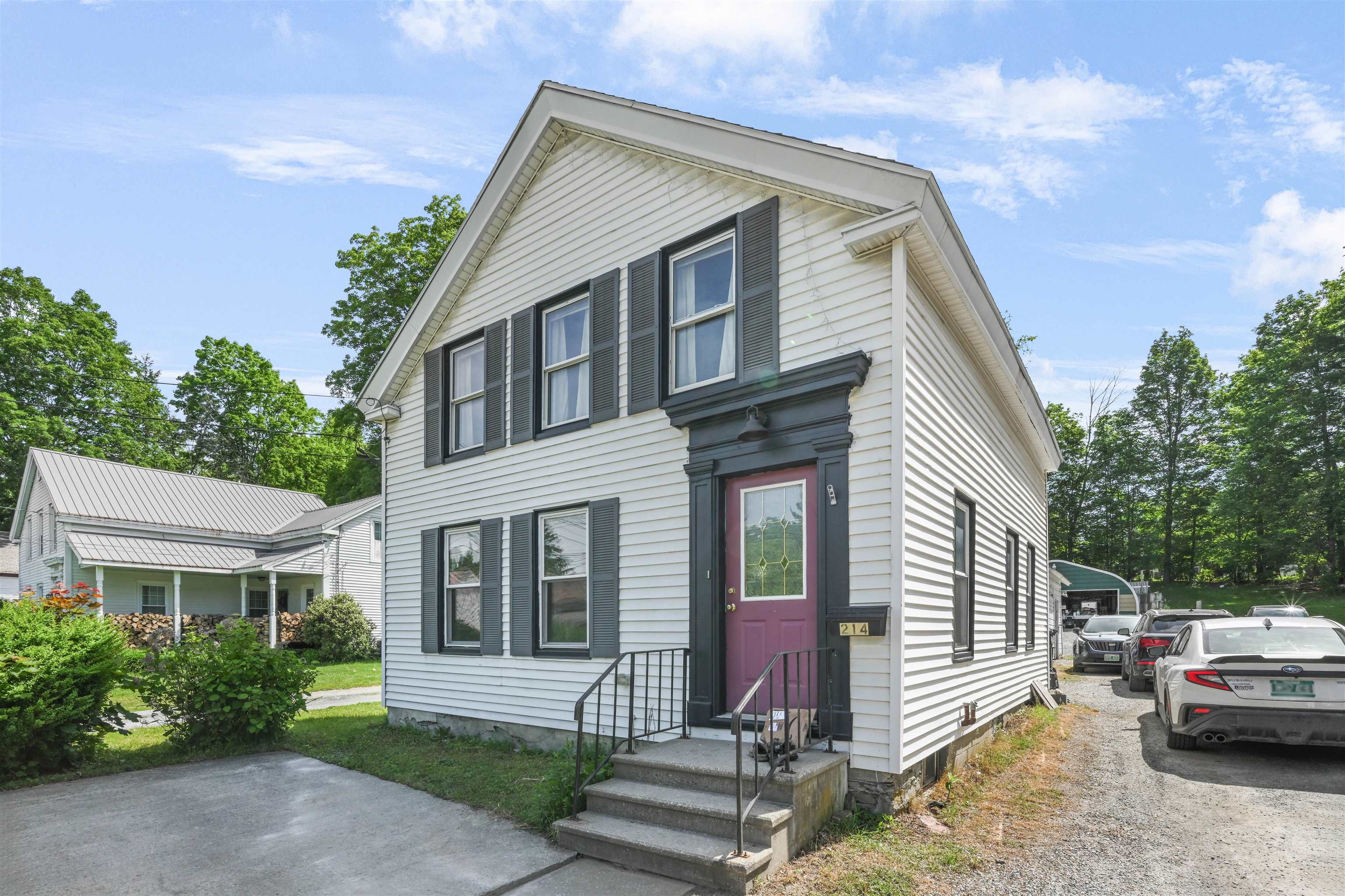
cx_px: 672
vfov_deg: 72.1
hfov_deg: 95.0
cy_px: 448
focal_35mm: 16
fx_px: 616
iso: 500
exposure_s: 1/80
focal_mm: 16.5
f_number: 14
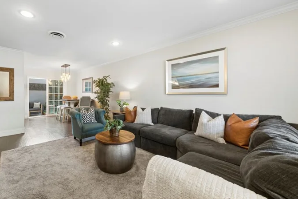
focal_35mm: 15
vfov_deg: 77.3
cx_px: 114
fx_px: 124
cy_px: 94
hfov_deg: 98.6
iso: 400
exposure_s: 1/8
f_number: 8
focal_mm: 12
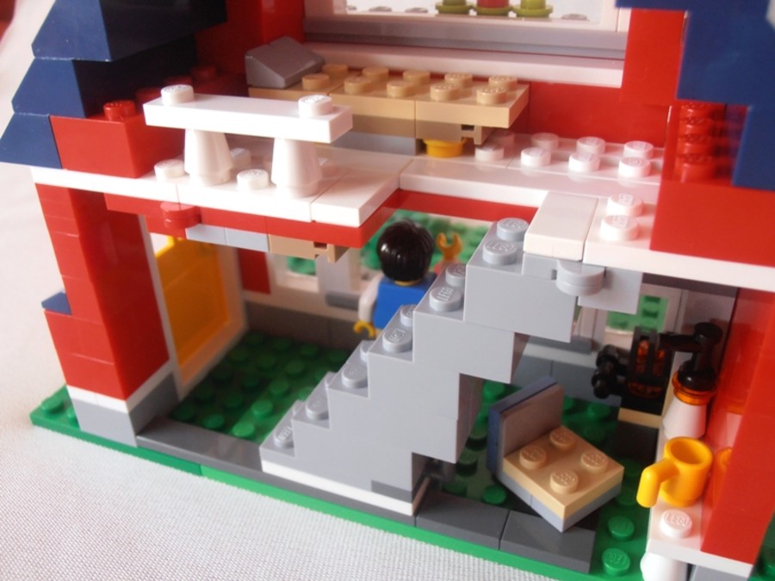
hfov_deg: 50.1
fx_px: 828
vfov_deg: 38.7
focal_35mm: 37
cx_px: 388
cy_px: 290
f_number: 3.9
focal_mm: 6.61
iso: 125
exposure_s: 1/20
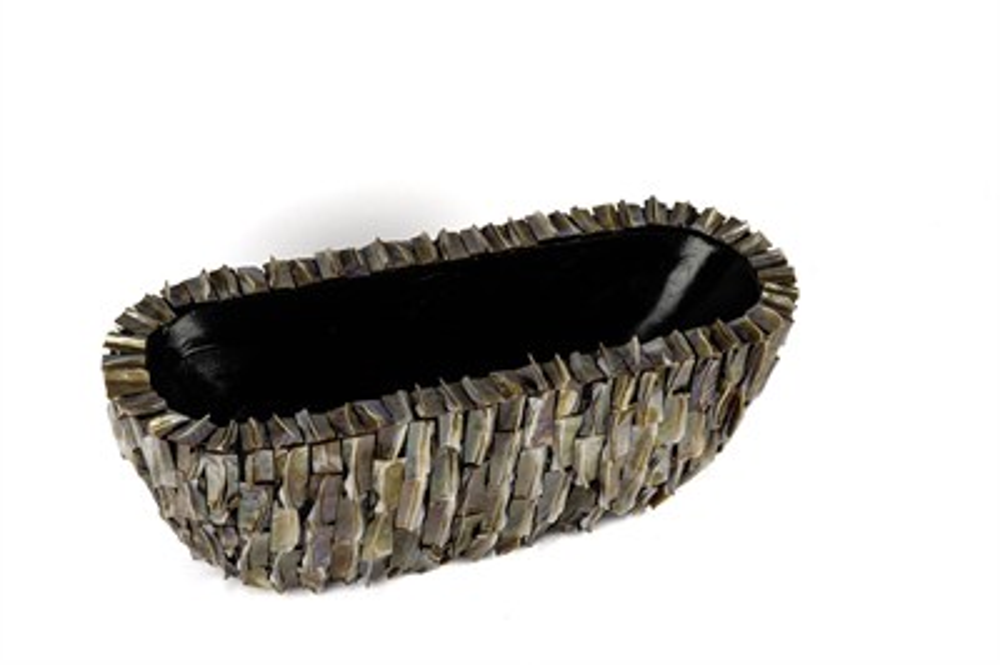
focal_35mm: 49
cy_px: 332
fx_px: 1360
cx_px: 500
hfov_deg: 40.4
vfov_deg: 27.5
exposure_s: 1/100
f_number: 18
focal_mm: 32.5
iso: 100
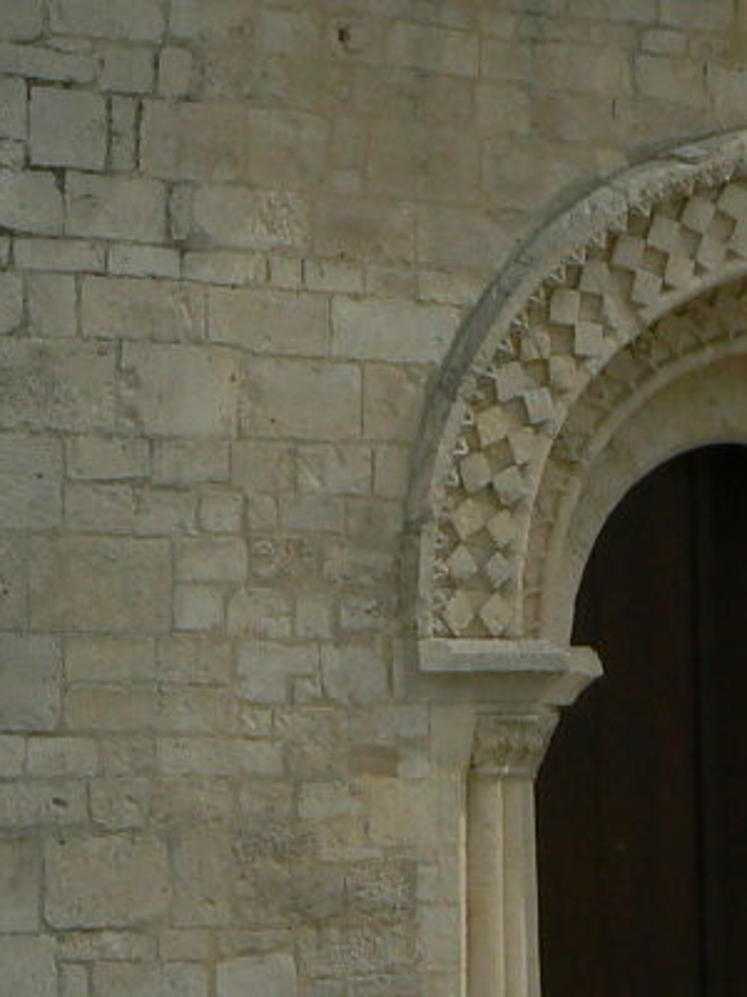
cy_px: -199
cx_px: 491
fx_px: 4143
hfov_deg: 10.3
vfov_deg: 13.3
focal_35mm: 144
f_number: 8
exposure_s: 1/640
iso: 80
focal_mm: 6
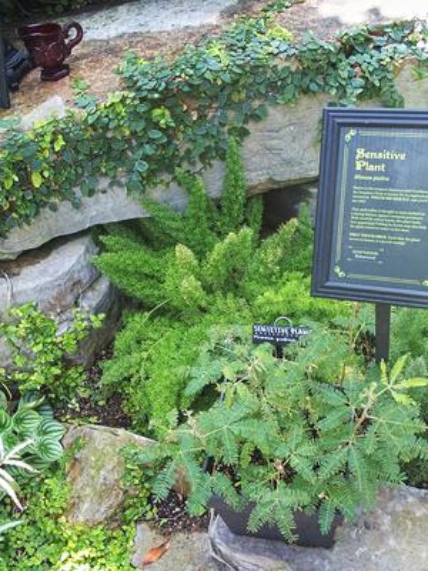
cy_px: 286
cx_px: 214
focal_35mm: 35
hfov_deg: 40.7
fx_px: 577
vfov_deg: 52.6
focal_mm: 7.4
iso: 160
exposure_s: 1/60
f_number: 2.8
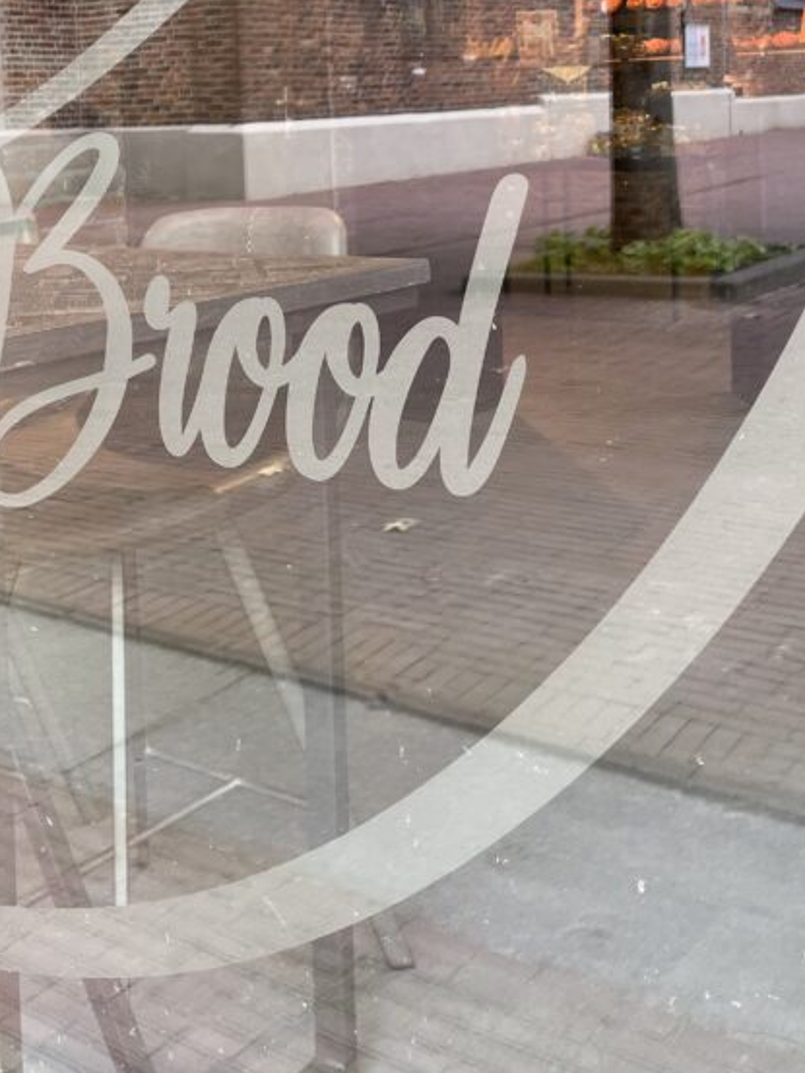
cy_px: 169
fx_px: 1457
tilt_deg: -3.0
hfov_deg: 30.9
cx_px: 440
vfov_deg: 38.4
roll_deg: +2.9
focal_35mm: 47
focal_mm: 4.2
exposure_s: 1/121
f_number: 1.6
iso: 50
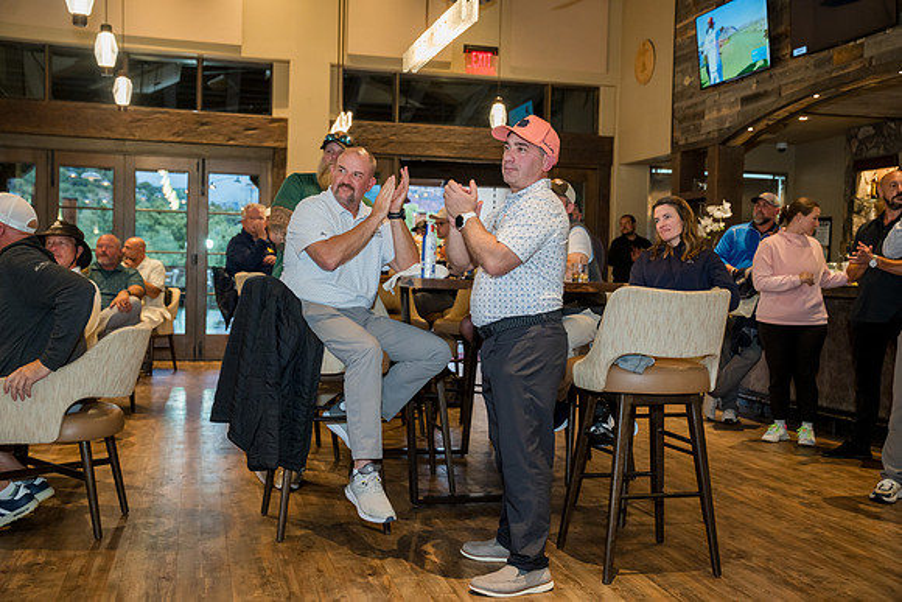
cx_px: 451
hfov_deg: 48.8
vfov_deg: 33.7
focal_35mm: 40
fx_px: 995
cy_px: 301
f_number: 4.5
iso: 1600
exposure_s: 1/60
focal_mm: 39.7
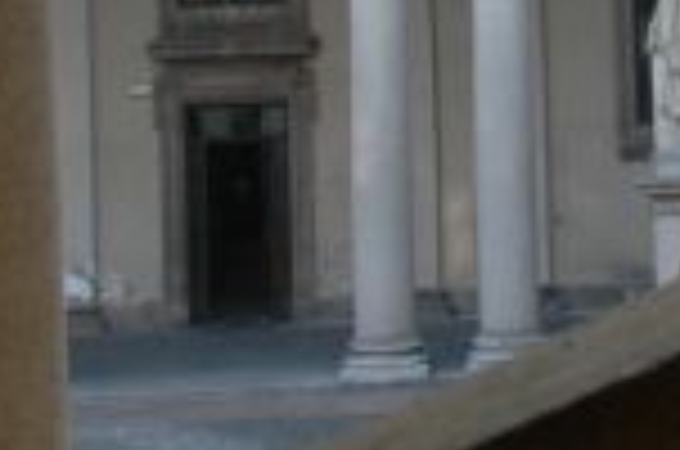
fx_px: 3381
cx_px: 948
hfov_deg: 11.1
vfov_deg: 7.3
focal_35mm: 179
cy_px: -446
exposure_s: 1/40
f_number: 5.6
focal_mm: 25
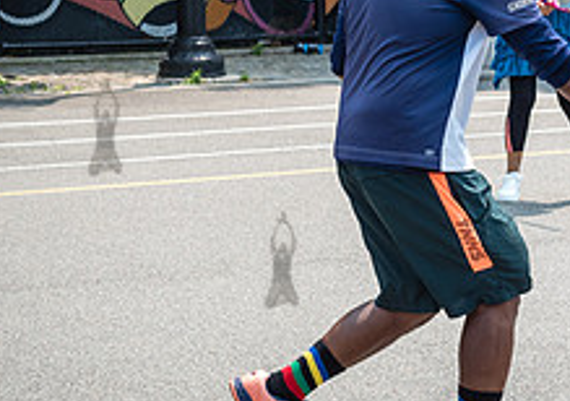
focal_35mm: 180
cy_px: 30
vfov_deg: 7.9
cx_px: 450
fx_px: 2899
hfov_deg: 11.2
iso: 200
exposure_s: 1/1000
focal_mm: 55
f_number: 4.5
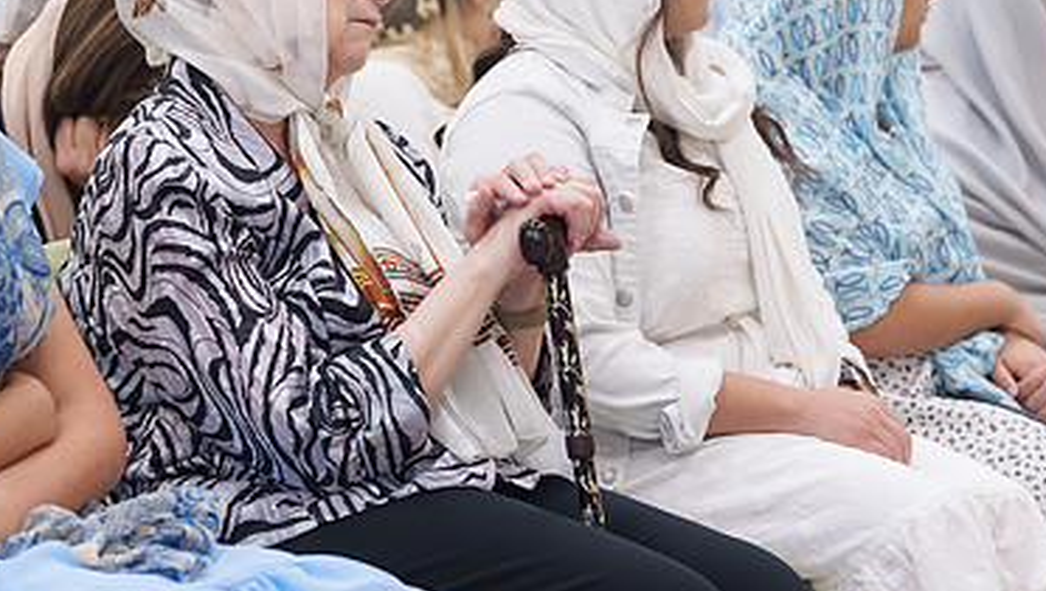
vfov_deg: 7.8
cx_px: 371
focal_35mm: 155
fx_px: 4303
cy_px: 170
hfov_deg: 13.8
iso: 1600
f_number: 4.5
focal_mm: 95
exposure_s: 1/80
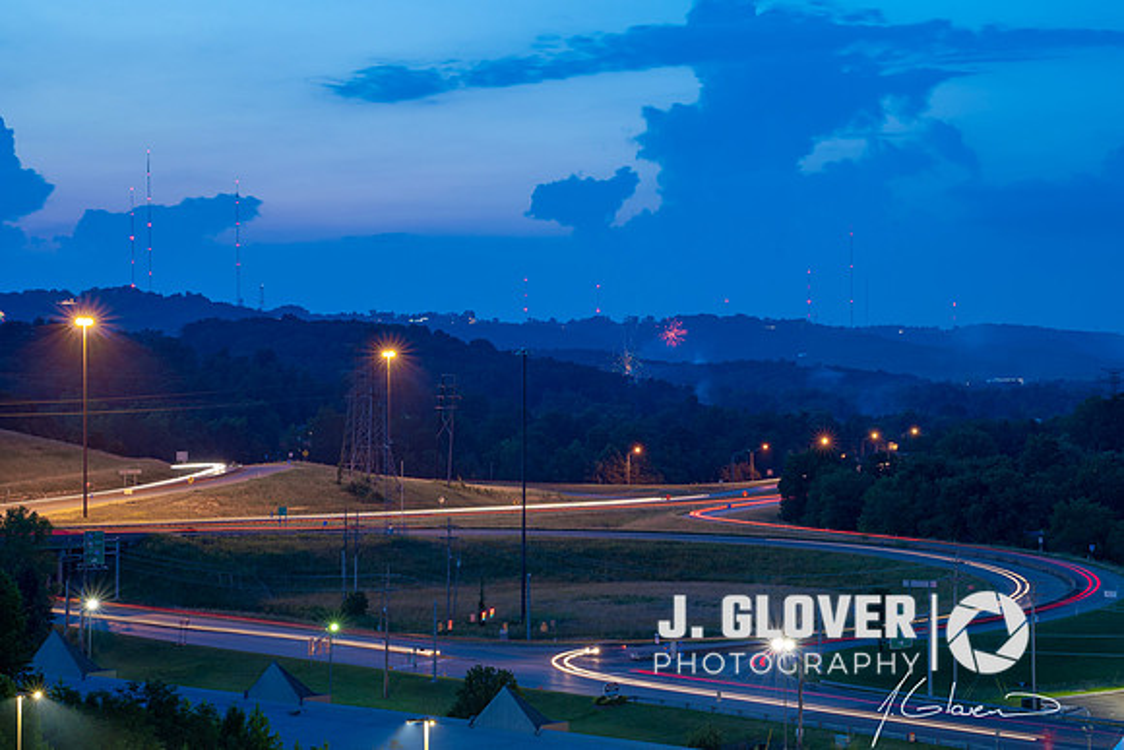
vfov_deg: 16.5
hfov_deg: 24.5
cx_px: 694
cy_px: 388
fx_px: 2586
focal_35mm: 83
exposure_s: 21
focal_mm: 67
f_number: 14
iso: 100
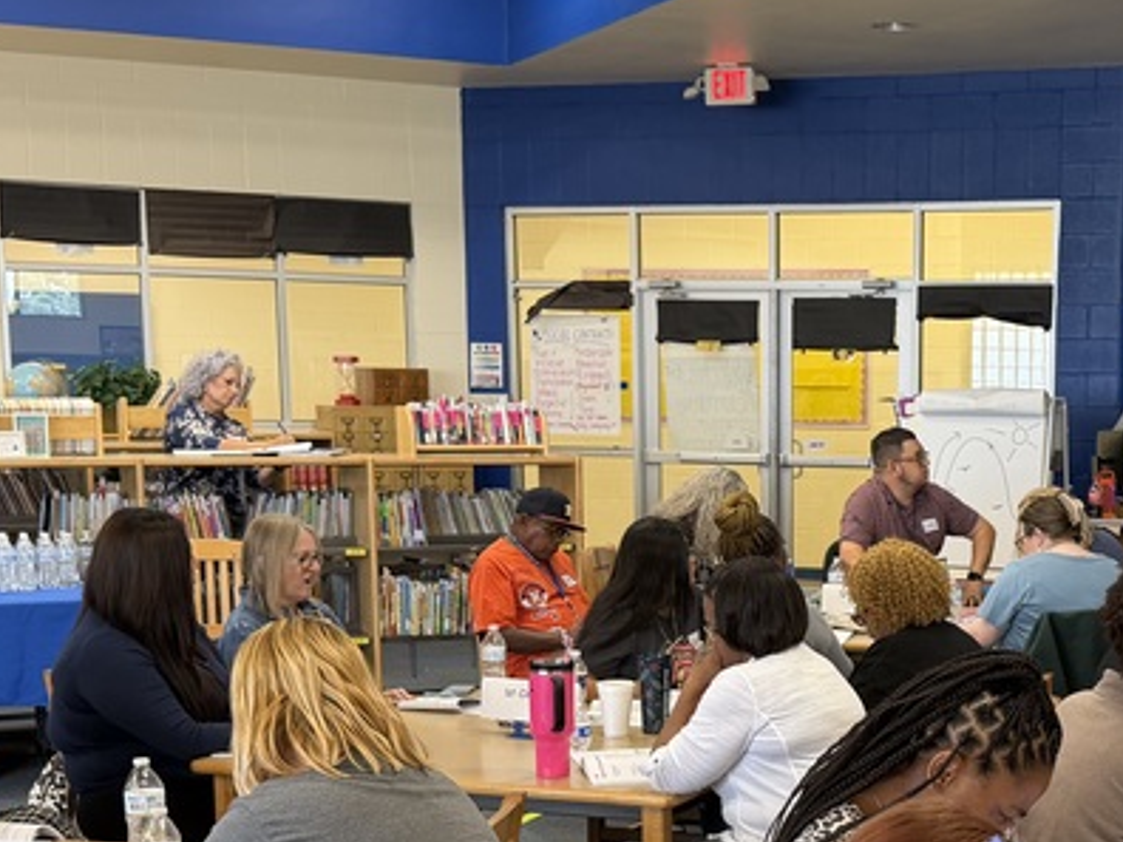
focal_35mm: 62
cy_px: 695
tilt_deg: -9.4
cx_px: 888
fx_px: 2011
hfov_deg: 30.5
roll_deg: -0.4
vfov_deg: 23.2
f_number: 1.78
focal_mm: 6.76
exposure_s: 1/60
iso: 125
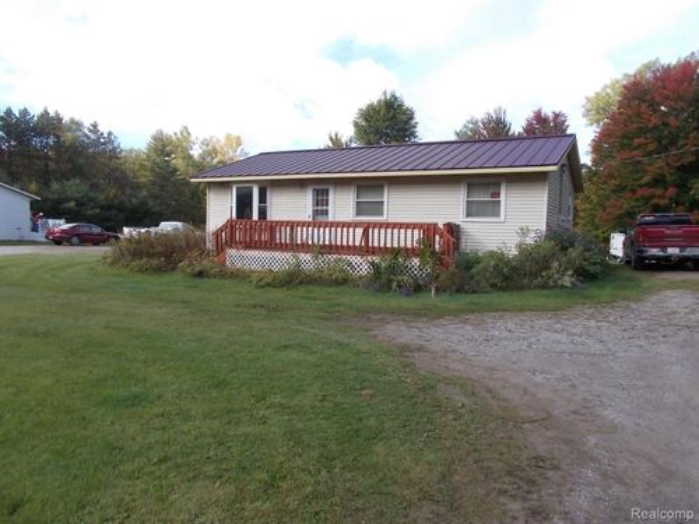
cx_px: 350
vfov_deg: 53.1
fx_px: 525
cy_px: 262
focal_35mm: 26
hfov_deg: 67.3
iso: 80
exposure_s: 1/400
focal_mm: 4.6
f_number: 3.2
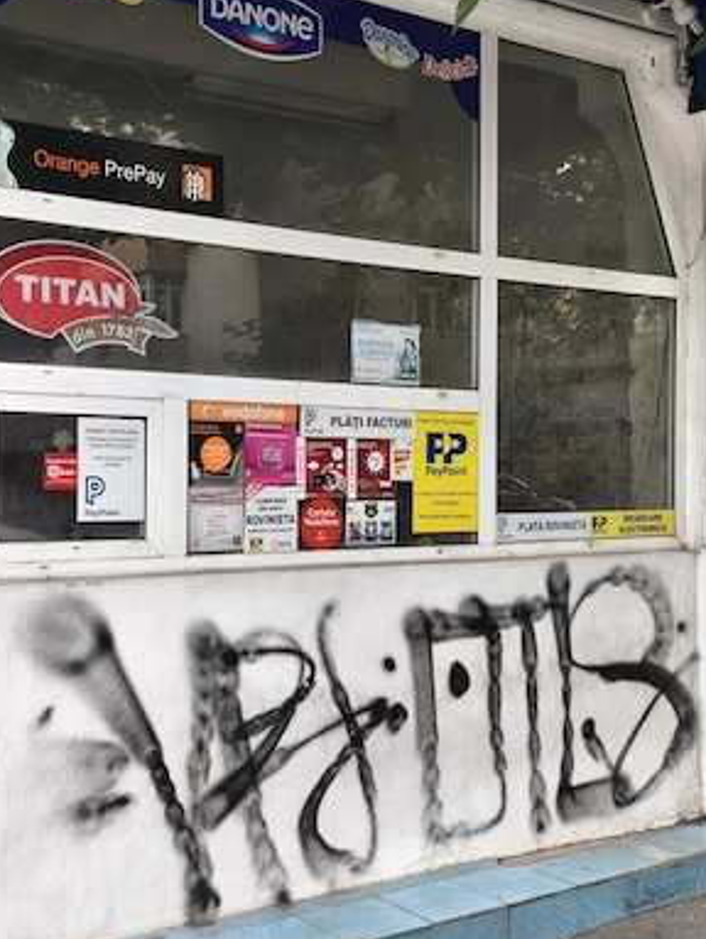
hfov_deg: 30.3
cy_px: 456
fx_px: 1303
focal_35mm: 48
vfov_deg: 39.6
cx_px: 355
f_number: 1.65
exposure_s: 1/100
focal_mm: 6.18
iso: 125
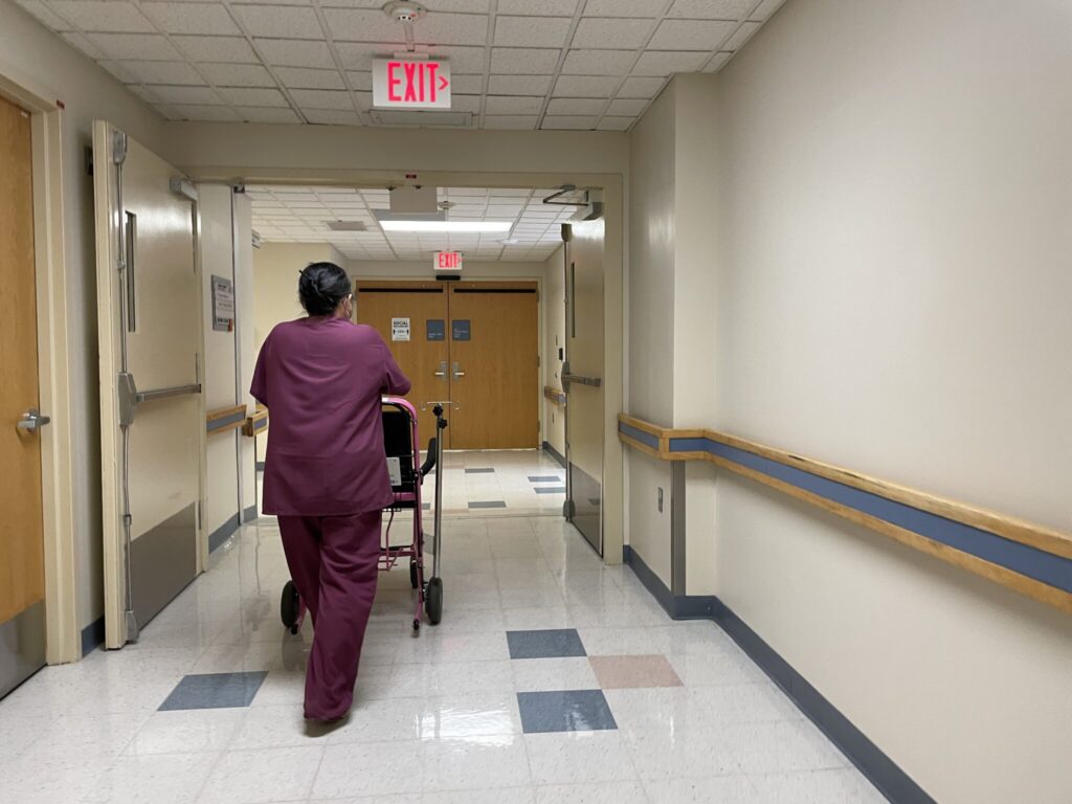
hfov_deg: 67.3
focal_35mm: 26
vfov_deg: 53.1
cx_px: 536
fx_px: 805
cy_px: 402
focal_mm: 4.2
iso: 125
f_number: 1.6
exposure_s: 1/60
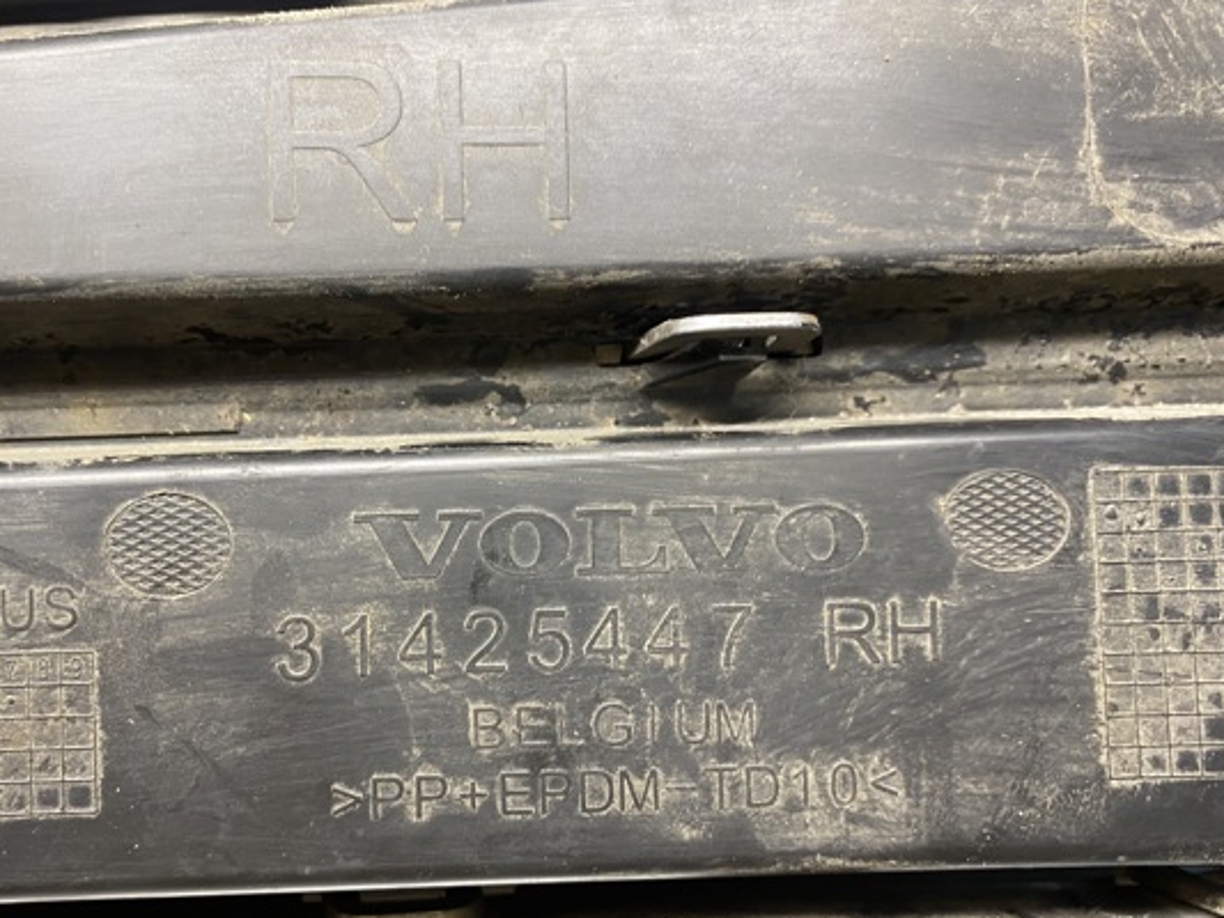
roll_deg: +1.3
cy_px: 526
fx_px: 1061
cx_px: 524
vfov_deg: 46.7
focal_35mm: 30
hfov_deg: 59.7
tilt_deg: -34.1
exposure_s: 1/50
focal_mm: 4.25
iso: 64
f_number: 1.8
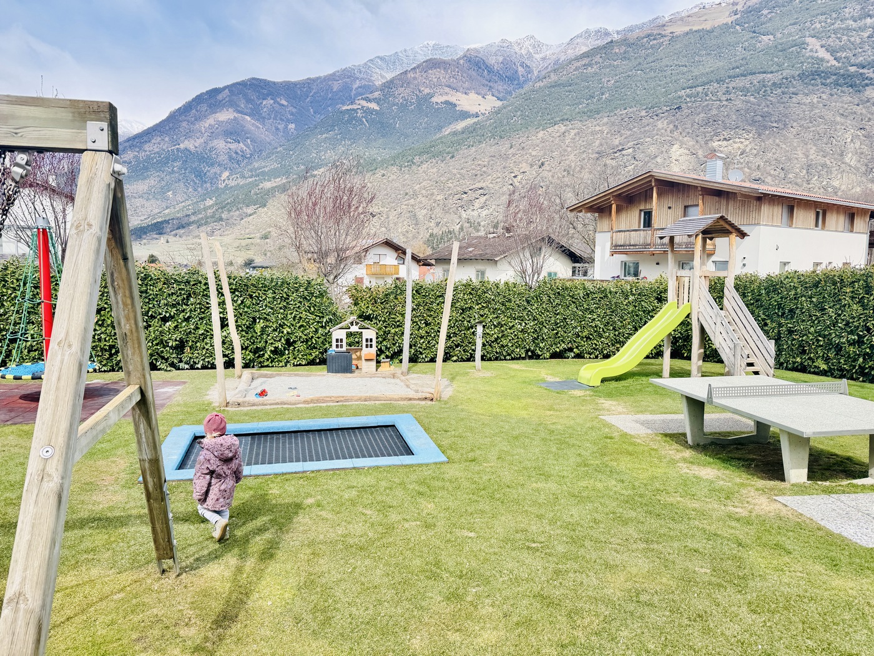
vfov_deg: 56.8
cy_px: 328
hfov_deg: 71.6
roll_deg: -1.0
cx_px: 437
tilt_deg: -6.1
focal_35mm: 24
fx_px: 606
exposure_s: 1/1560
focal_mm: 6.76
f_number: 1.78
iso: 80
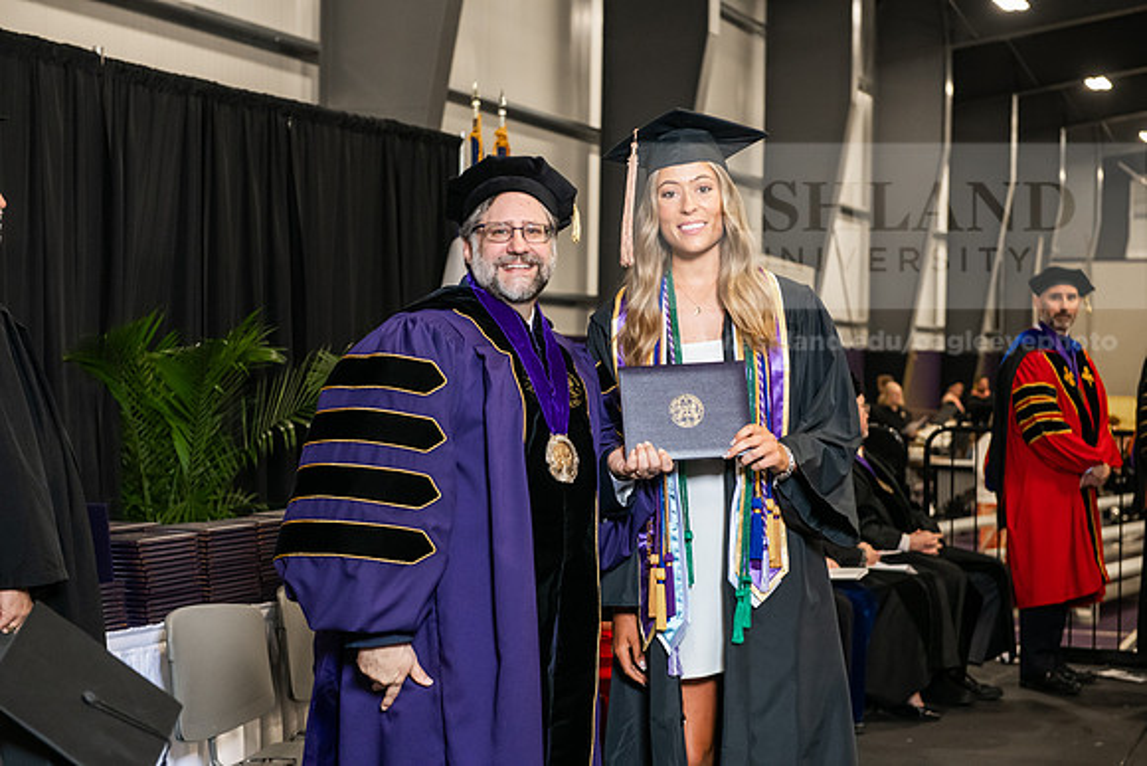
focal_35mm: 70
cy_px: 383
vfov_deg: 19.5
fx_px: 2231
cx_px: 574
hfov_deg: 28.8
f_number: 5
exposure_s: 1/200
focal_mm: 70
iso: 2500
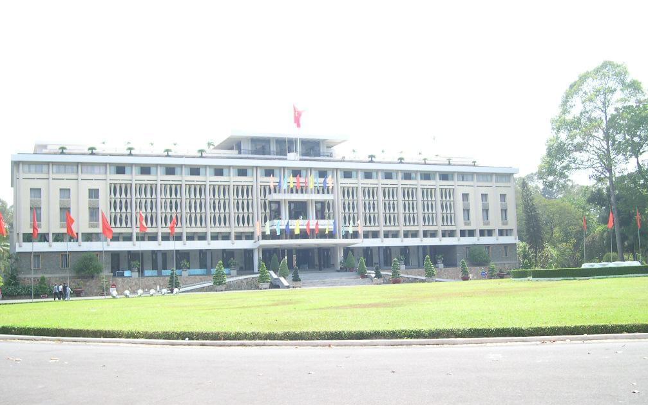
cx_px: 319
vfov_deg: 31.3
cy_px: 205
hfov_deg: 48.2
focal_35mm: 41
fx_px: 724
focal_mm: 8
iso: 100
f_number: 2.8
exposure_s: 1/500
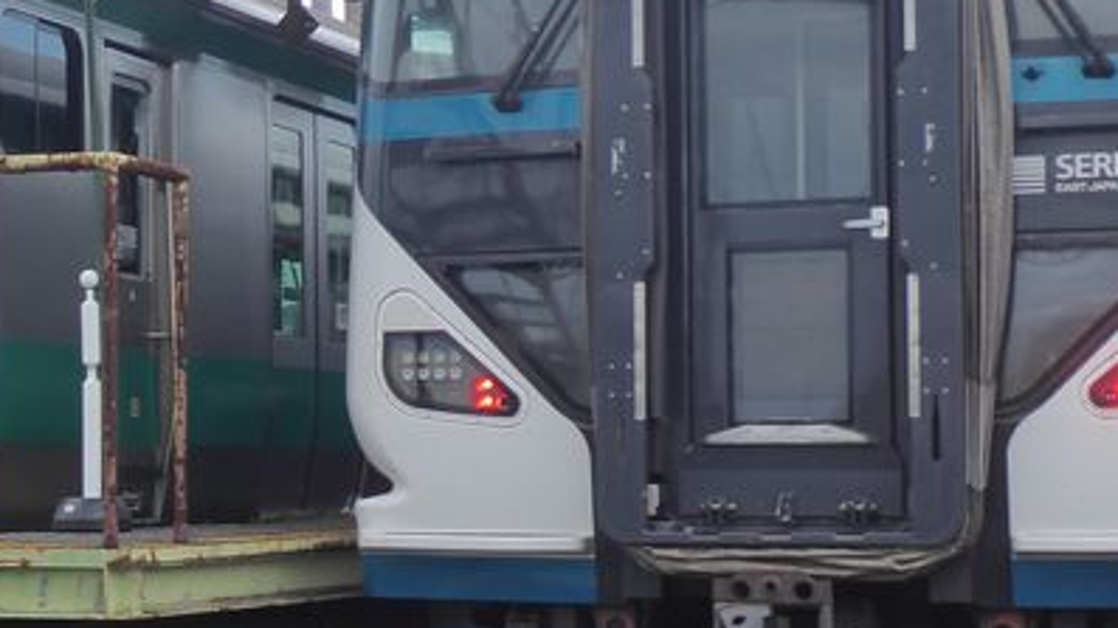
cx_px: 341
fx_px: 2341
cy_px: 270
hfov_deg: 26.6
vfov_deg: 15.3
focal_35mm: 79
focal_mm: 6.3
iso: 160
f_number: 3.7
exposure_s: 1/200
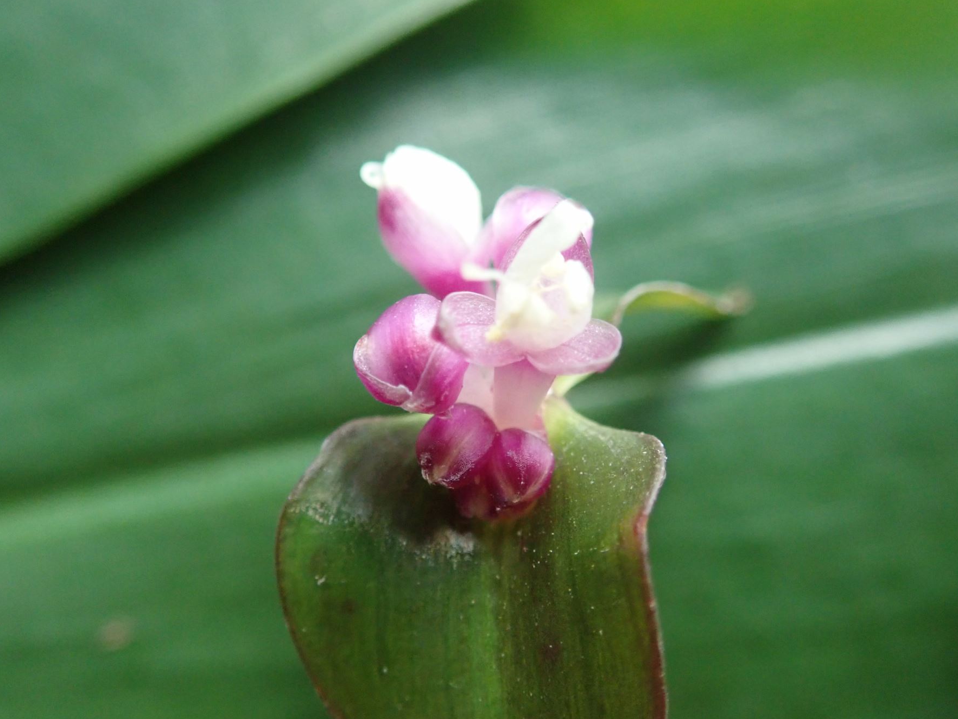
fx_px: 941
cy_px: 352
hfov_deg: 53.9
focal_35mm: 34
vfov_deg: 41.8
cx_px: 498
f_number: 2.3
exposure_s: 1/125
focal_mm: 5.5
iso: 800
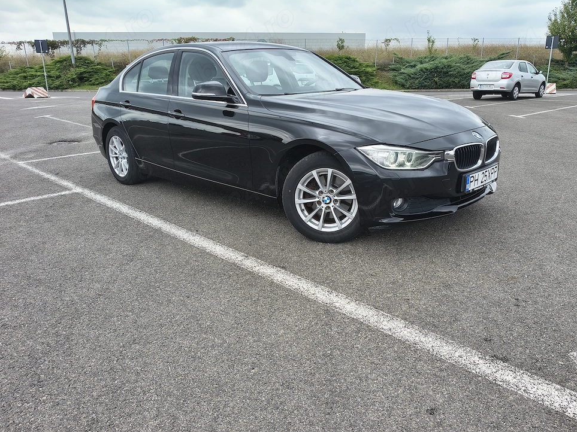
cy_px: 220
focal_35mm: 27
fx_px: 450
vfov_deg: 51.3
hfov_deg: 65.3
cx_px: 299
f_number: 1.8
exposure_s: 1/874
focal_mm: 4.81
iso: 102
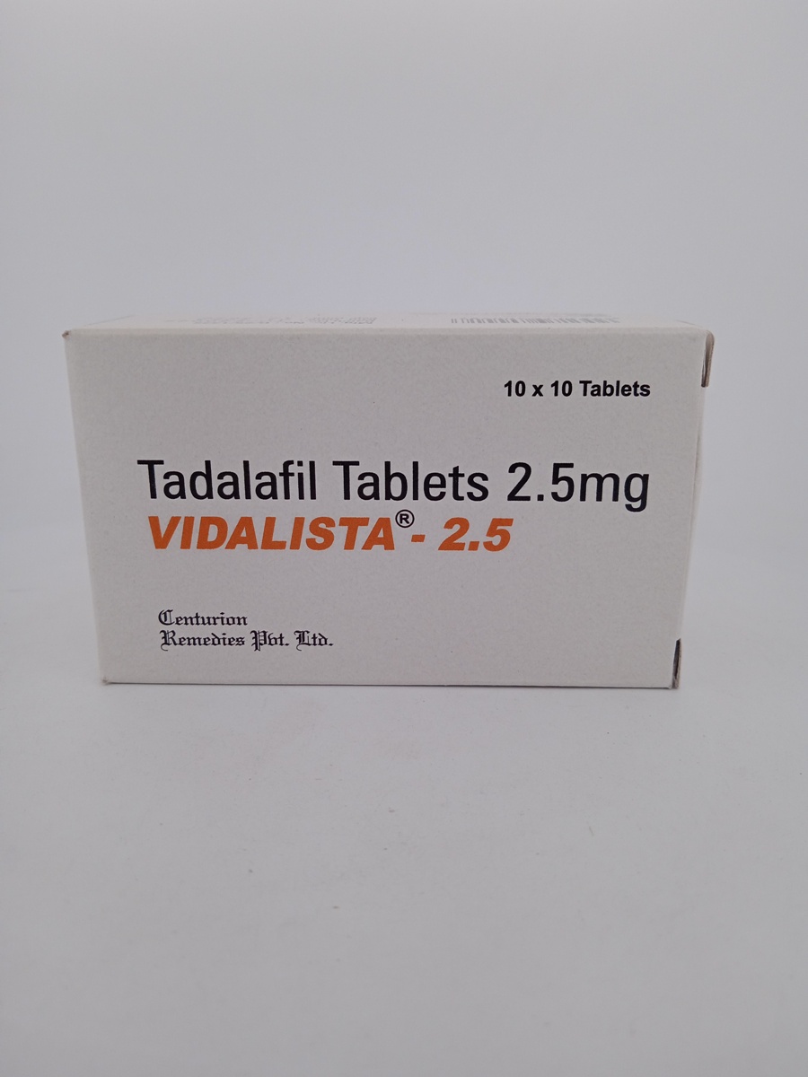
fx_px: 871
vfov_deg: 63.4
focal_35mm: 28
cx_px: 404
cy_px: 538
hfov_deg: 49.7
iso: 112
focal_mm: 3.43
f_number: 2.2
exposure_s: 1/209
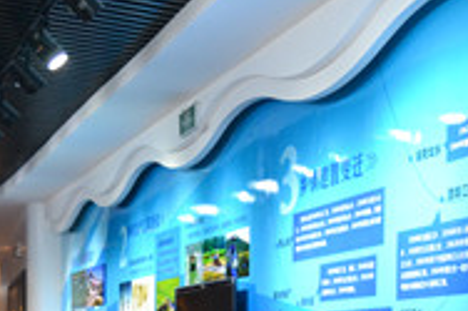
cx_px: 463
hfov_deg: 24.6
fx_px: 1026
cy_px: 403
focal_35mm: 79
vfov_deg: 16.3
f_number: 3.5
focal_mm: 18
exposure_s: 1/60
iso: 800
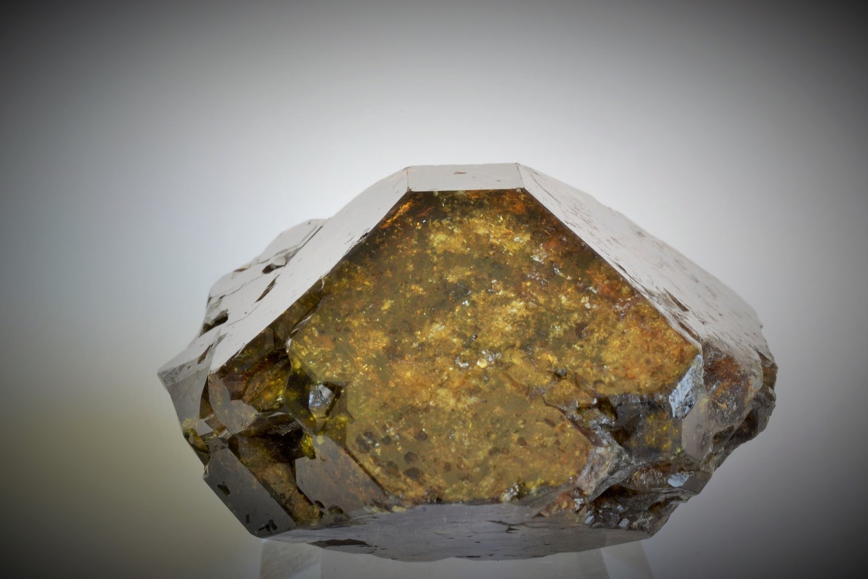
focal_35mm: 60
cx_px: 434
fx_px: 1447
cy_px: 290
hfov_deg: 33.4
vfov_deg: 22.6
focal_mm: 40
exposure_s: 1/1.3
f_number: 25
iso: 100
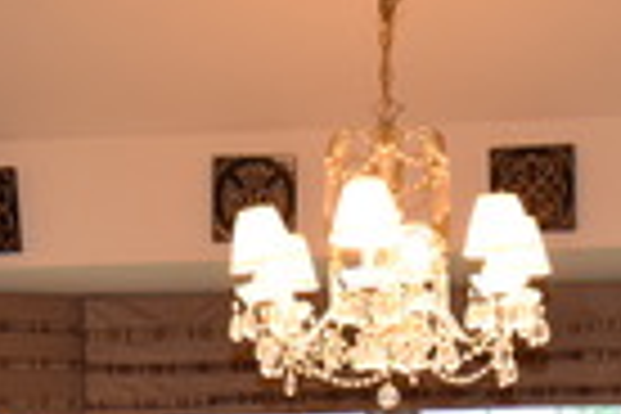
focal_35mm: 111
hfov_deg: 18.4
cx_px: 234
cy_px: 754
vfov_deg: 11.4
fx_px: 1915
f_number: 4
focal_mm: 16
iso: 800
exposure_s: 1/60
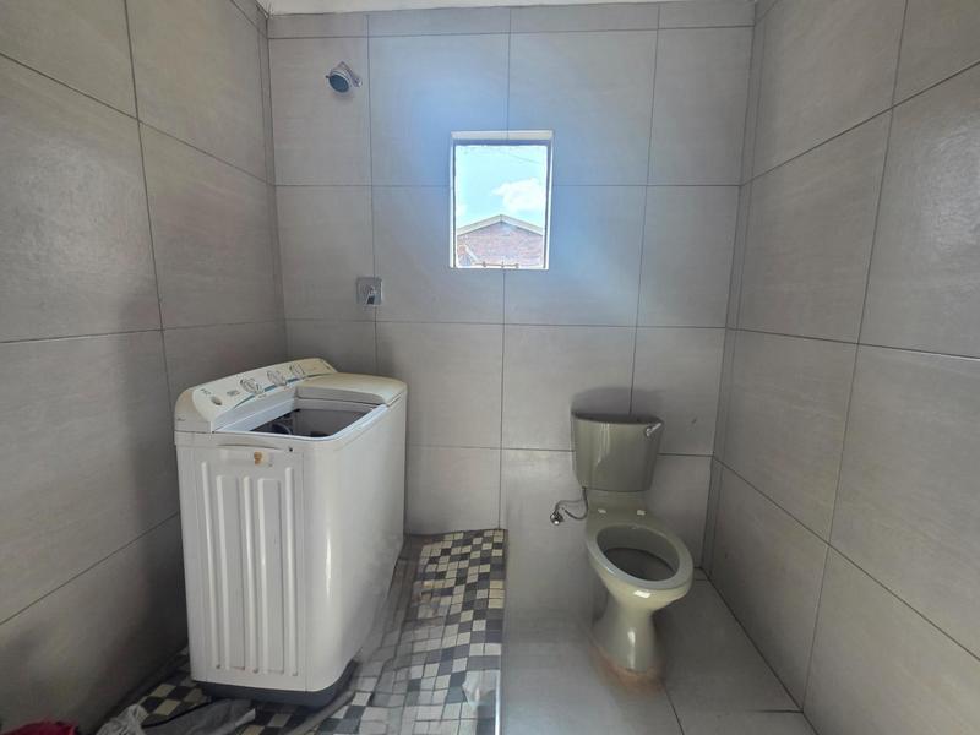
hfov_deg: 106.2
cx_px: 490
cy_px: 368
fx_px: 368
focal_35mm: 13
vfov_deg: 89.9
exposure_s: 1/370
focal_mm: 2.2
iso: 200
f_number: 1.9
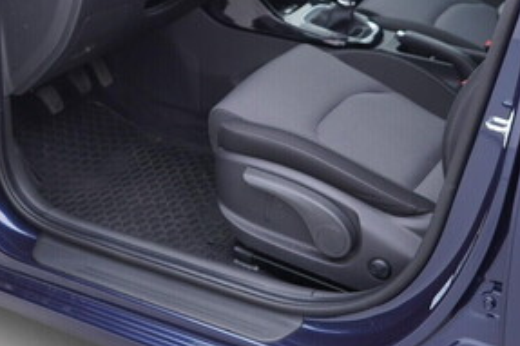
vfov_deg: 19.3
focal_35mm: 69
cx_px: 129
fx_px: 996
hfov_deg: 28.8
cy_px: 28
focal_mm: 24
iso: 125
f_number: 2.8
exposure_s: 1/40
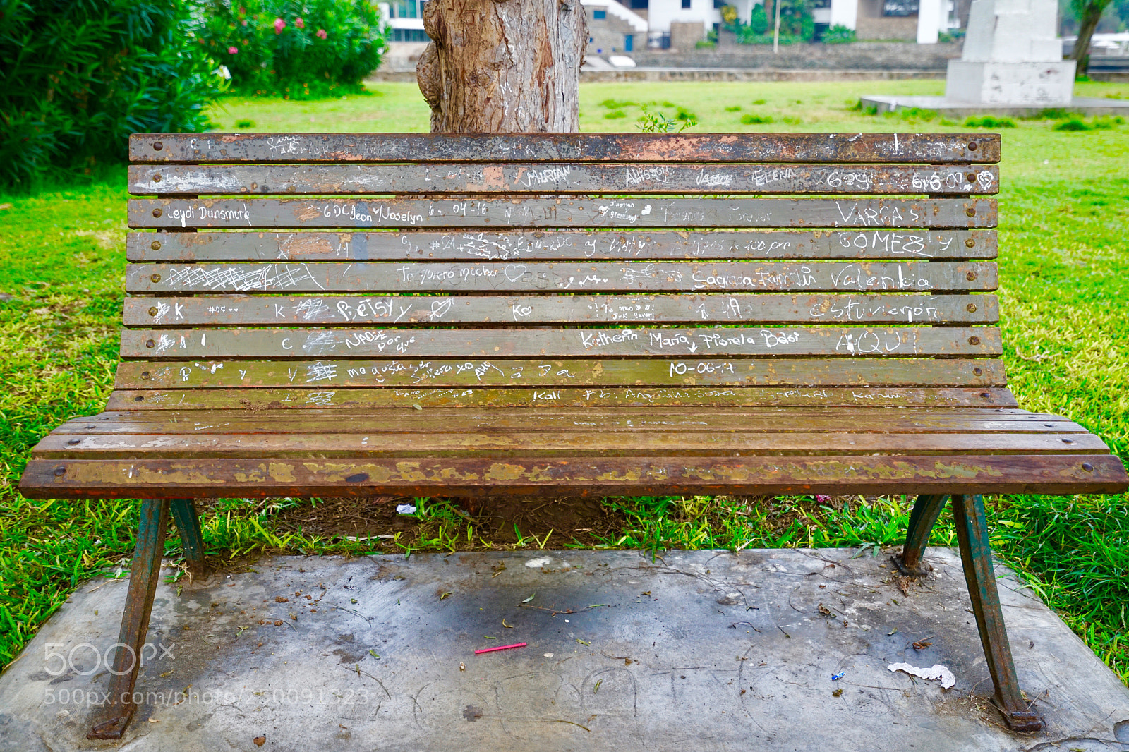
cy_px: 376
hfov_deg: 54.4
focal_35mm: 35
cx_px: 564
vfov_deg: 37.8
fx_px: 1097
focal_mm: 35
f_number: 4
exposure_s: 1/160
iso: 800
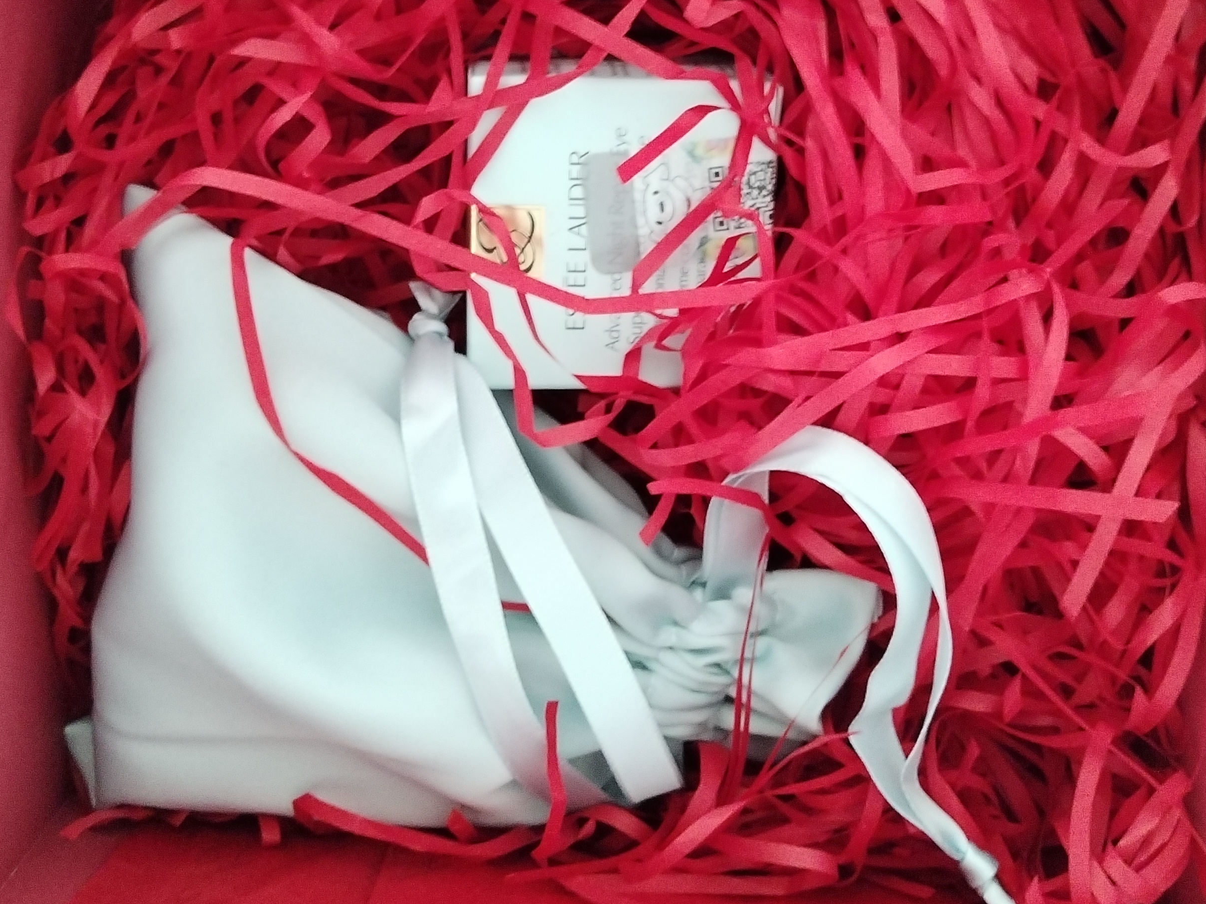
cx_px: 603
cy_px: 273
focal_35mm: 43
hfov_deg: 43.9
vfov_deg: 33.2
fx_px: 1498
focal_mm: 4.75
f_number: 1.8
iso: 3968
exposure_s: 1/12.5
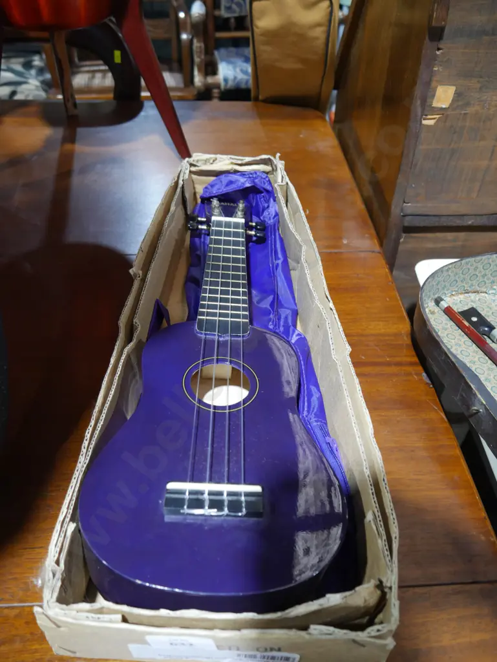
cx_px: 248
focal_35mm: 28
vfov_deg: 63.4
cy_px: 331
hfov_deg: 49.8
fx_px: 536
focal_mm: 14
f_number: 3.5
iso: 1000
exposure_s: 1/60
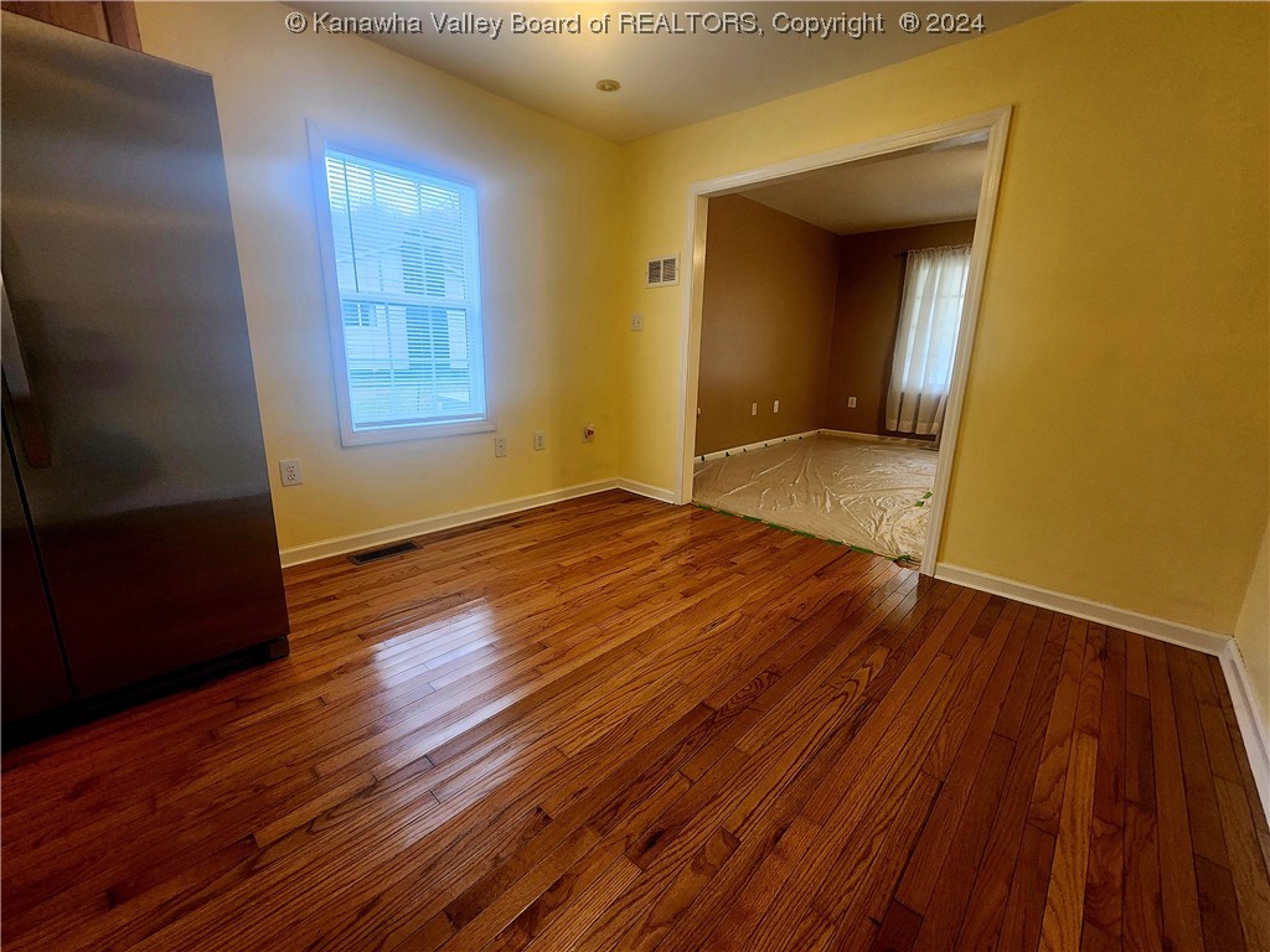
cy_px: 476
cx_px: 635
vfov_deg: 89.9
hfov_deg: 106.2
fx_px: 477
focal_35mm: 13
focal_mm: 2.2
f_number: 2.2
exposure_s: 1/60.2
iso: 400
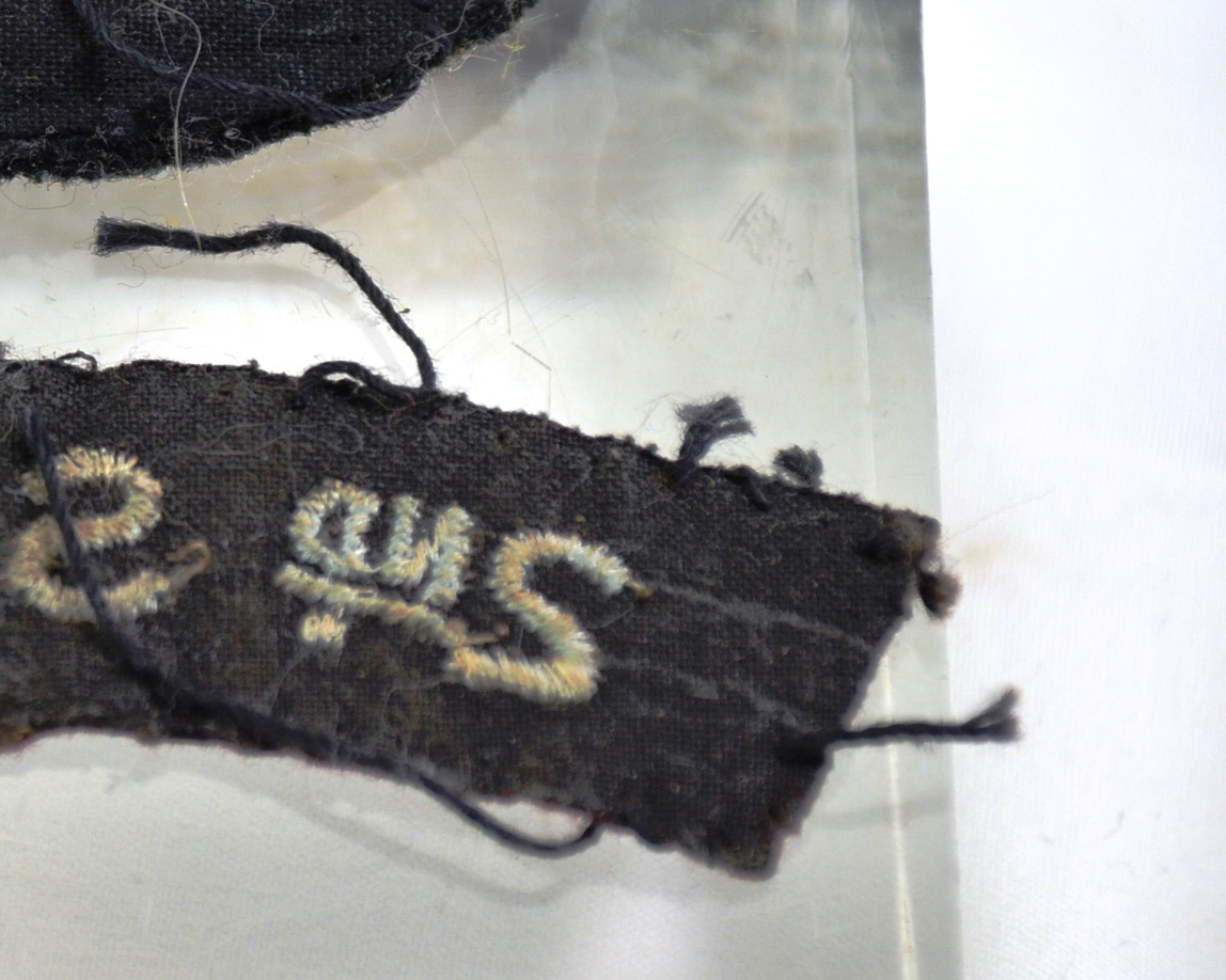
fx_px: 13133
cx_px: -65
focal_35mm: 362
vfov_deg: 4.3
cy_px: 322
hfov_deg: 5.3
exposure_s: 1/250
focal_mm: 120
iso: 500
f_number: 5.6
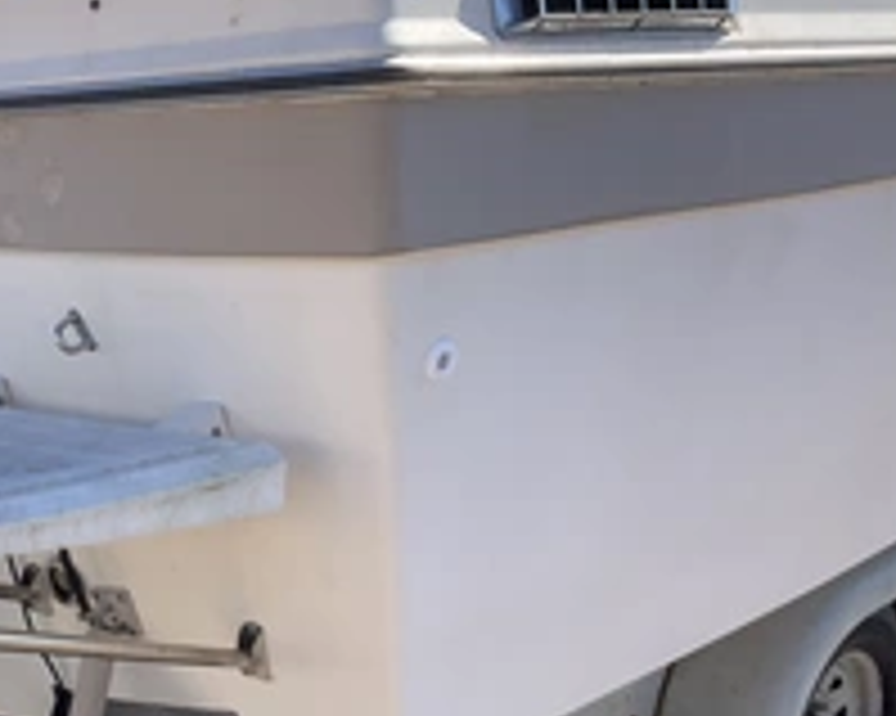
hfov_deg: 31.8
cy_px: 473
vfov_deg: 26.5
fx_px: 1511
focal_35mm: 57
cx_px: 135
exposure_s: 1/912
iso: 25
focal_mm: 3
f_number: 1.8
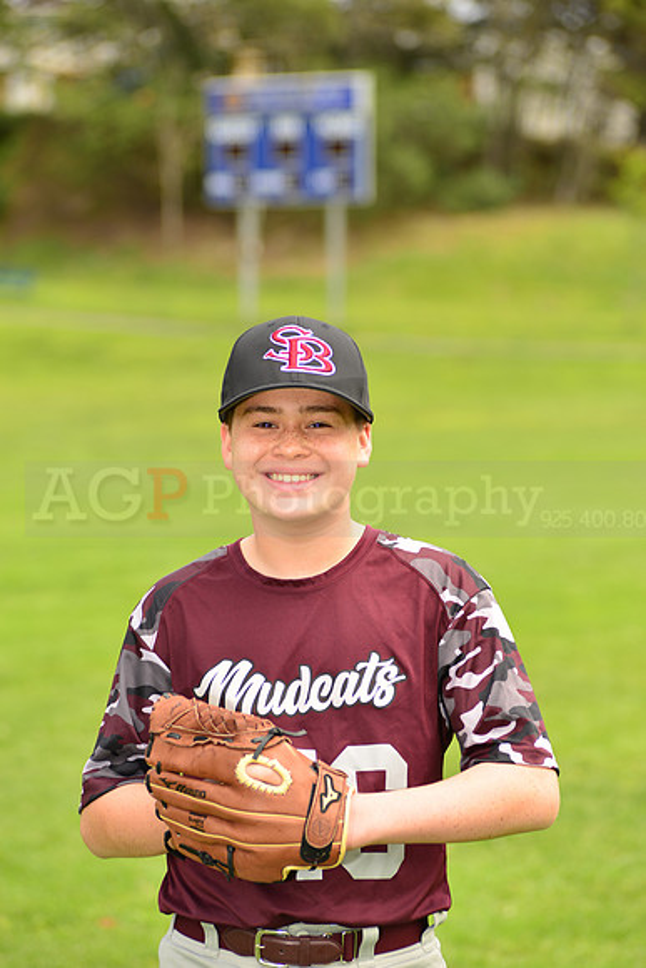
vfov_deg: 16.4
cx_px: 323
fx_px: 3362
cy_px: 484
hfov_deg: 11.0
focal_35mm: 125
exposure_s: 1/250
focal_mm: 125
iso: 100
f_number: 5
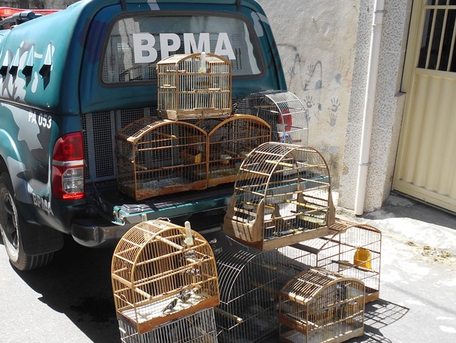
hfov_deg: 51.8
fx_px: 461
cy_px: 180
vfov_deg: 40.7
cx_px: 158
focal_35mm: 35
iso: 80
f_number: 3.4
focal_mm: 4.7
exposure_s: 1/250
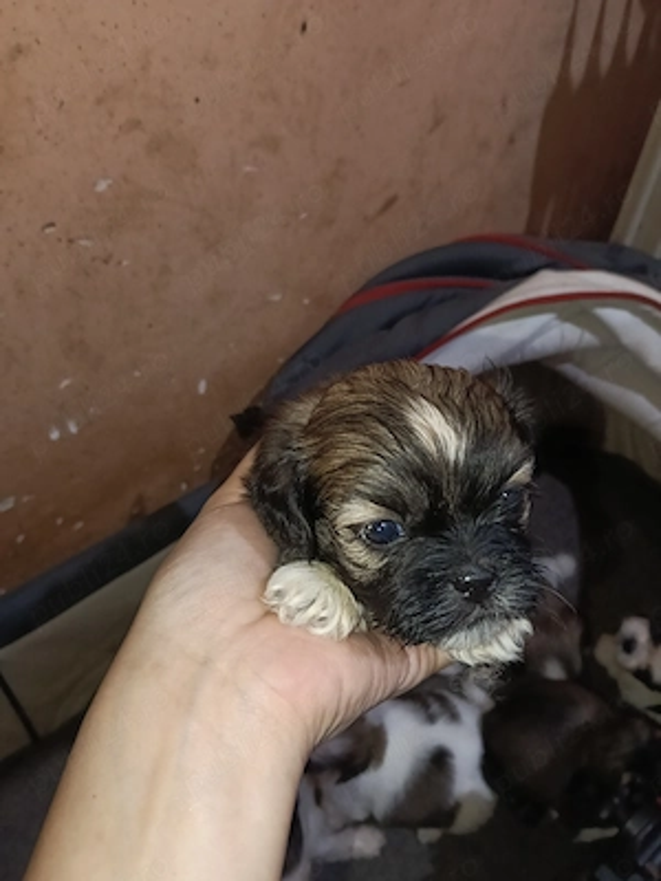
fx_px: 687
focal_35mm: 27
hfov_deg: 51.4
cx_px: 330
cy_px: 440
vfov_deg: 65.3
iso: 1000
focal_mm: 3.98
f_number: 1.8
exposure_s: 1/25
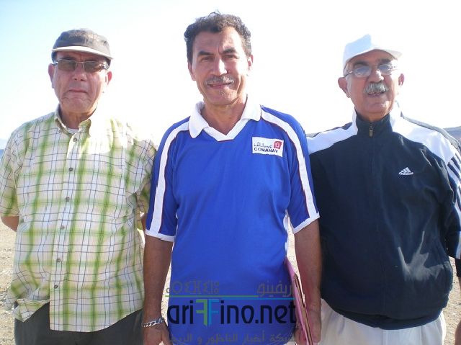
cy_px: 172
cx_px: 230
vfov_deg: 37.7
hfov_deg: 49.0
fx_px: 506
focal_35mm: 38
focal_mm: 6.3
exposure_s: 1/203
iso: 50
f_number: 3.1
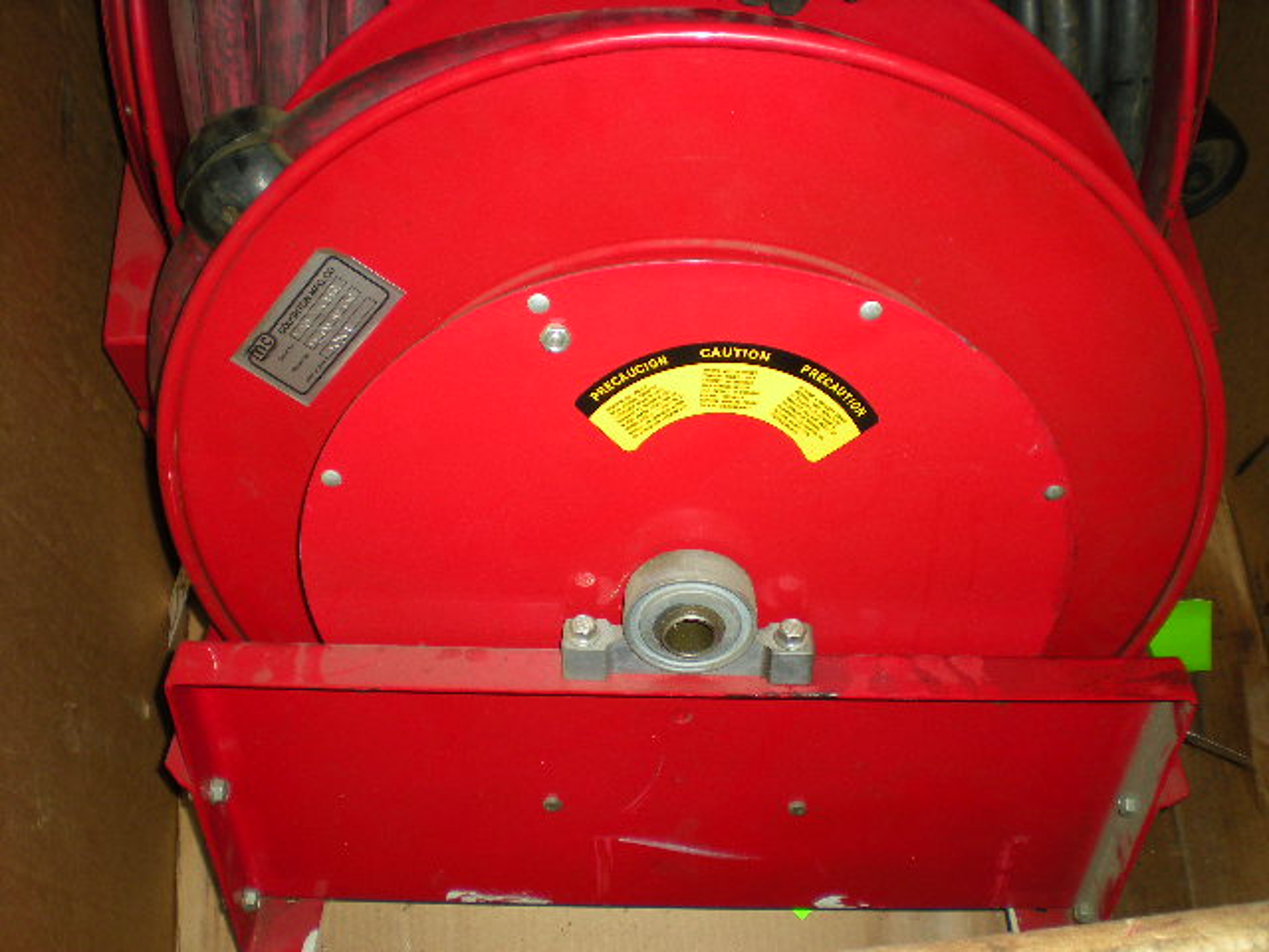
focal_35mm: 38
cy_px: 476
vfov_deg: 37.7
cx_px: 634
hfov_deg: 49.0
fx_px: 1393
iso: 91
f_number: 3.1
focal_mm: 6.3
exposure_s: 1/60
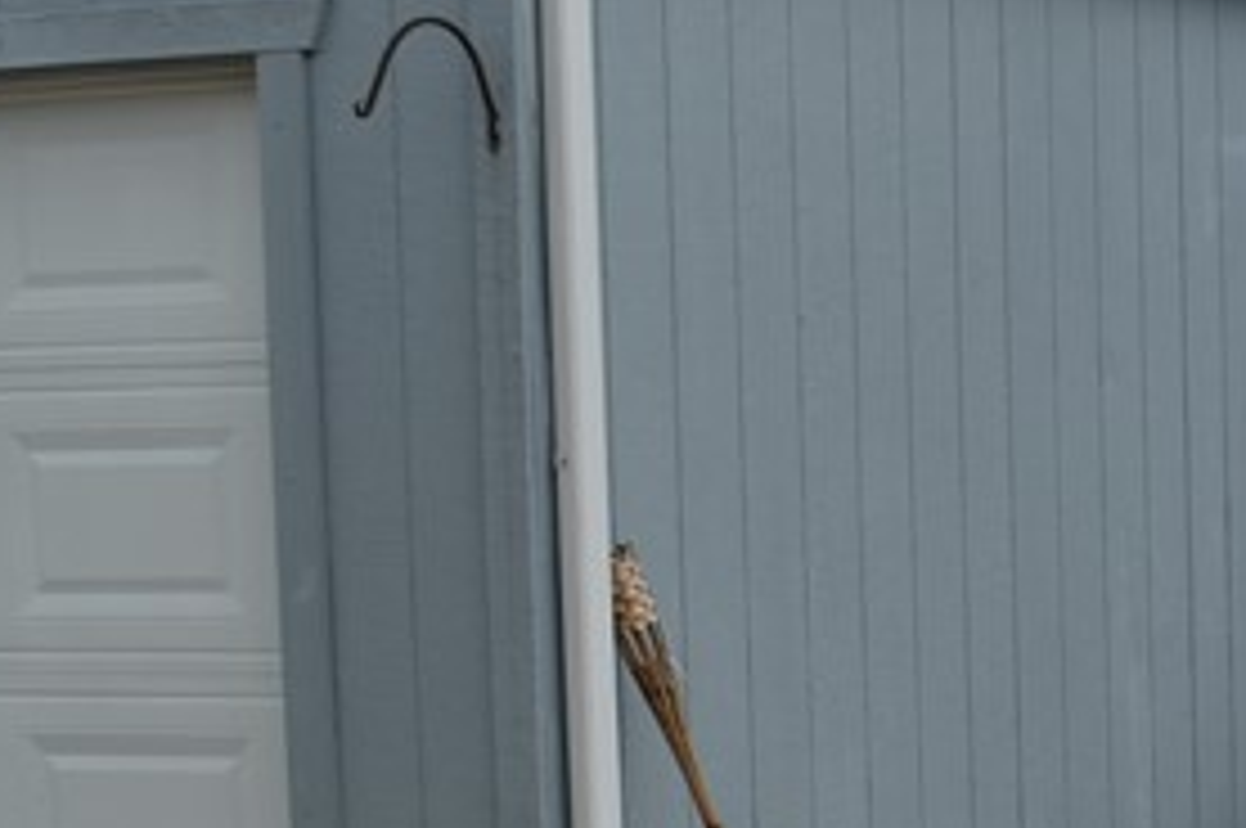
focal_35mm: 106
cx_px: 1804
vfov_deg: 12.8
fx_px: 3664
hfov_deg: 17.6
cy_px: 612
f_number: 8
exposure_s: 1/250
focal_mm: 18
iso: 100
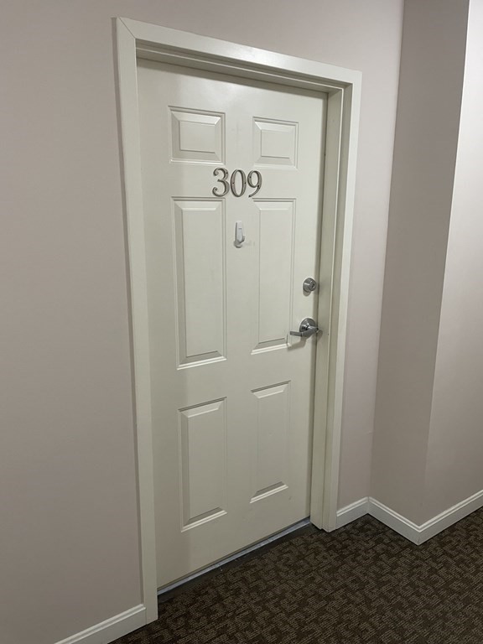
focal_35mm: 26
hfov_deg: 53.1
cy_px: 322
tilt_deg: -12.9
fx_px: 484
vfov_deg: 67.3
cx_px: 242
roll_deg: +0.0
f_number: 1.6
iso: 200
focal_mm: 4.2
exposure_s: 1/60
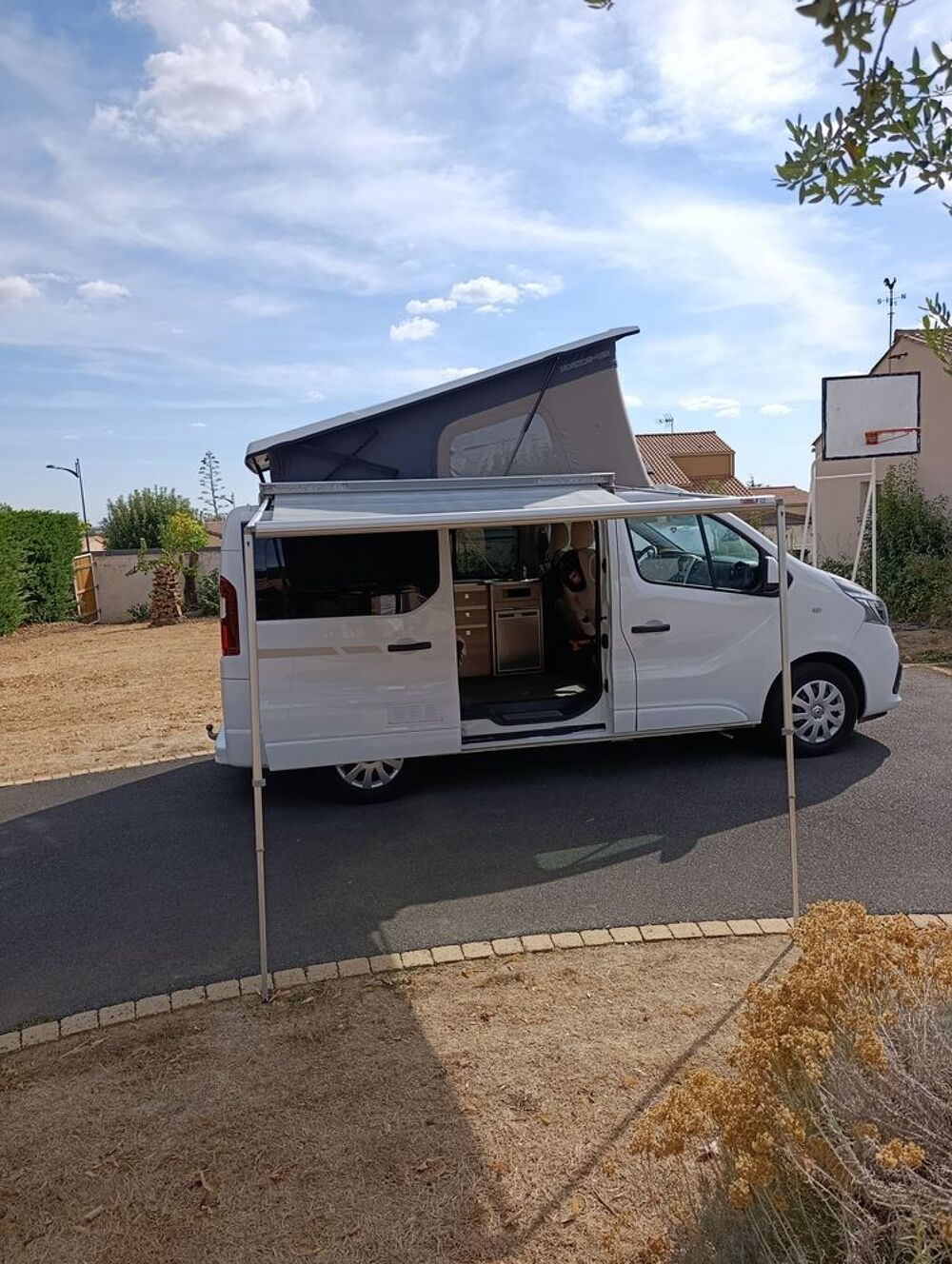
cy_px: 632
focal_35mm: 23
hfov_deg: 59.0
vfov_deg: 73.8
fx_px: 841
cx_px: 476
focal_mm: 6.11
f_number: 1.65
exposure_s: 1/784
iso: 51
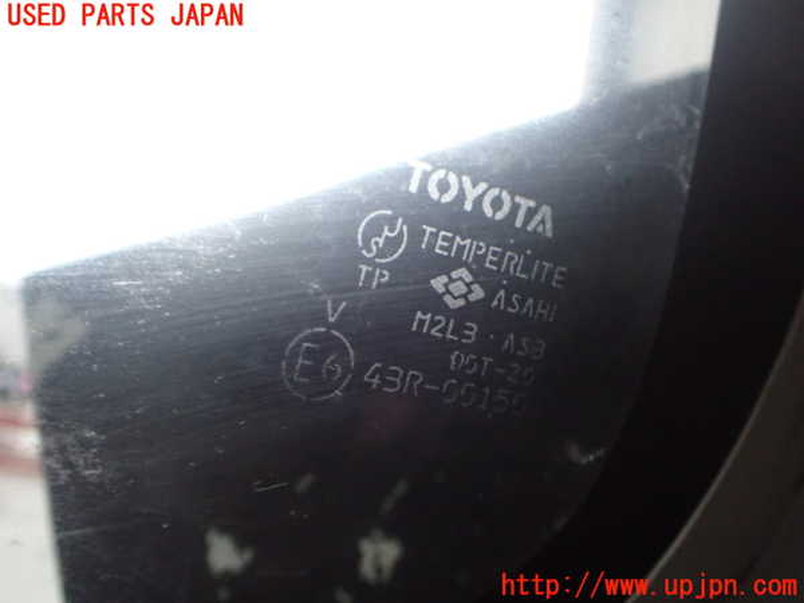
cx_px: 402
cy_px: 302
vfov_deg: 46.8
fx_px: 697
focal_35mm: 30
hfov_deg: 60.0
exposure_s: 1/100
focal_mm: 5.4
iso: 800
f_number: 2.3
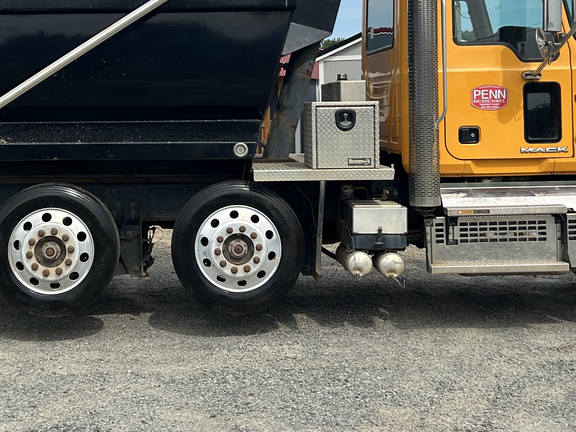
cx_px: 178
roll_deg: -1.6
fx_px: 1032
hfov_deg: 30.9
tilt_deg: +0.2
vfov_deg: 23.4
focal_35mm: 62
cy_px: 117
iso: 50
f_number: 1.5
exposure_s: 1/4444
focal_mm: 5.7
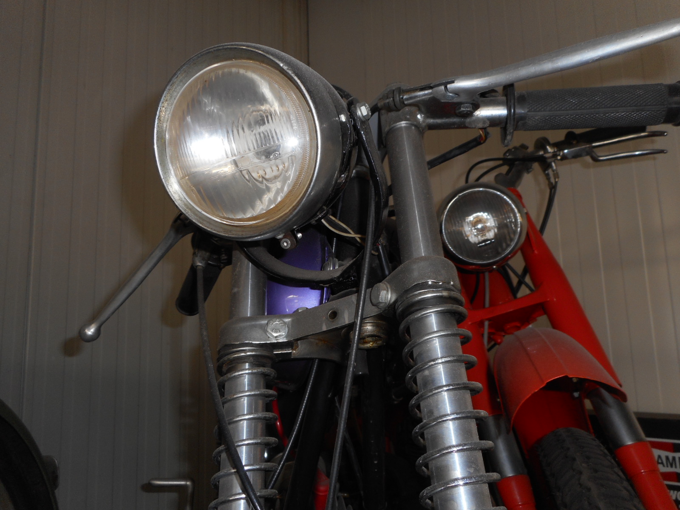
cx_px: 340
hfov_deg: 69.4
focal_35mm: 25
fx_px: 491
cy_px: 255
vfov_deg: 54.9
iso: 80
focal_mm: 4.5
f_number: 3.7
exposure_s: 1/25
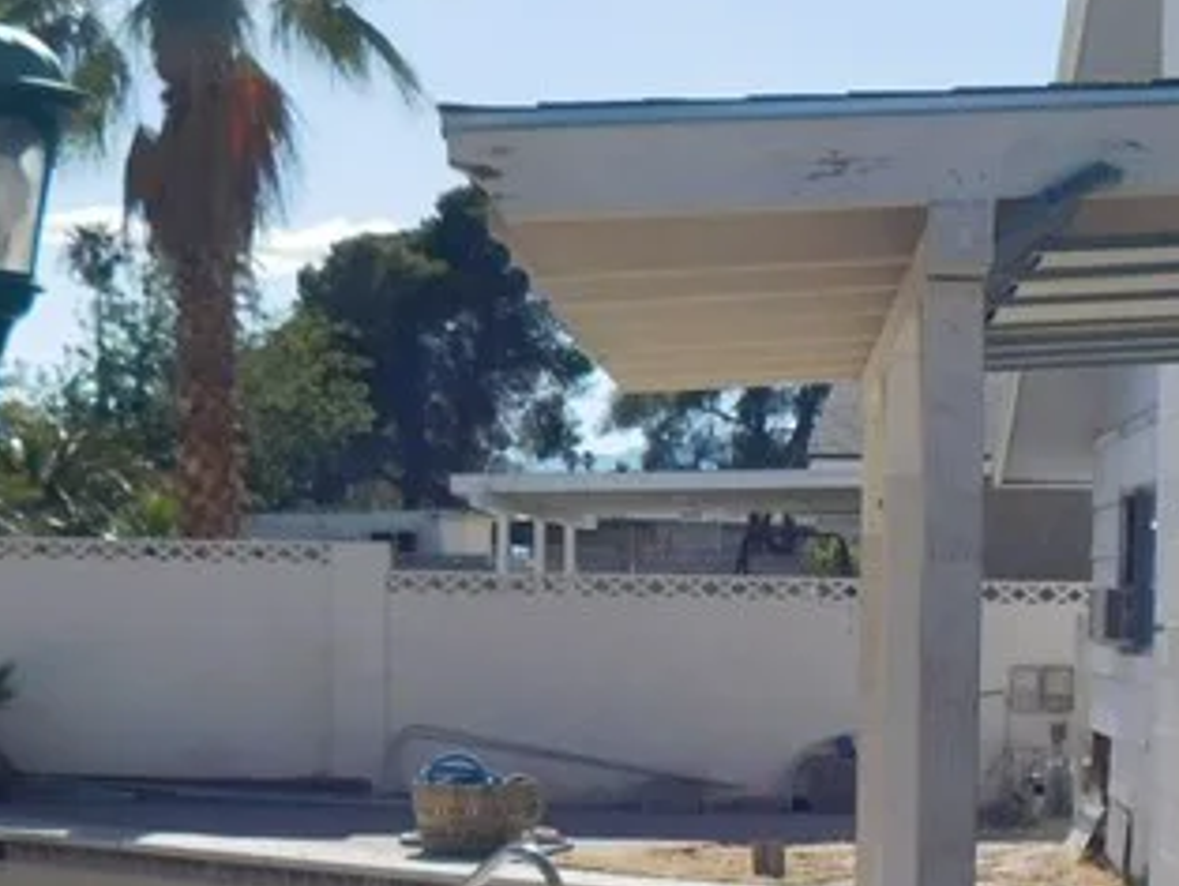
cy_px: 770
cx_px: 792
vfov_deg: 19.4
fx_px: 2556
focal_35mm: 75
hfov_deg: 25.8
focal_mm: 4
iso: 125
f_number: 6
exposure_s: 1/640
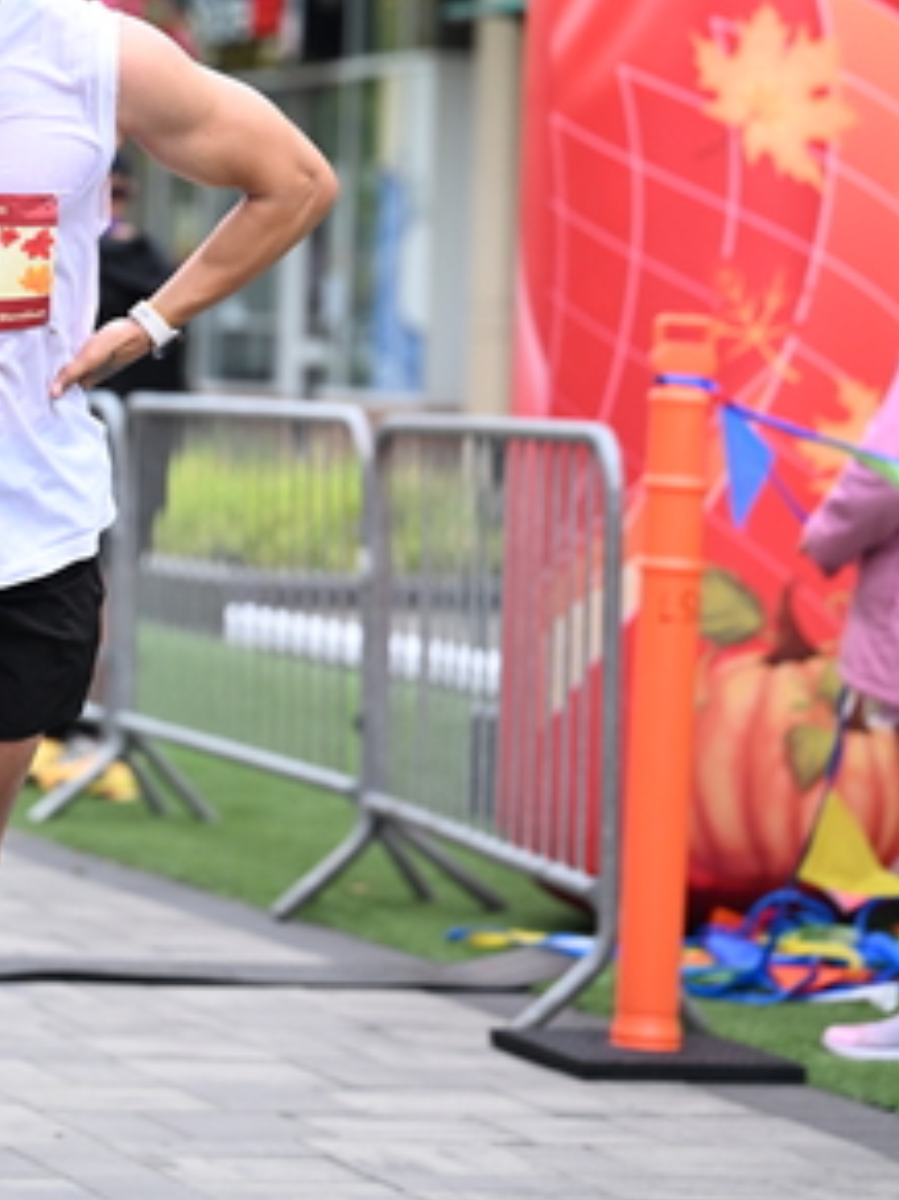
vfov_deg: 12.4
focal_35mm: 158
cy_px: 136
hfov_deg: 9.4
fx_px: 5475
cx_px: 146
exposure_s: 1/1600
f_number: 2.8
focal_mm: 87
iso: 640
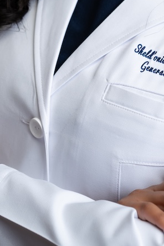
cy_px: -62
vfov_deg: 8.8
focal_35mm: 231
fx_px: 1581
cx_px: 134
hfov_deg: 5.9
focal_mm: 85
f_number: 3.5
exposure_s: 1/200
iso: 200
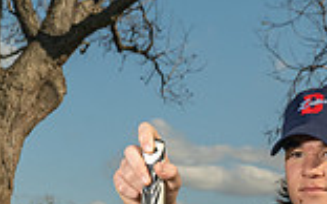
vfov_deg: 10.2
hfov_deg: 17.8
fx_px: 1023
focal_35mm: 115
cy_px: 454
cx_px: 304
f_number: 8
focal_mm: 39
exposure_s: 1/200
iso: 500
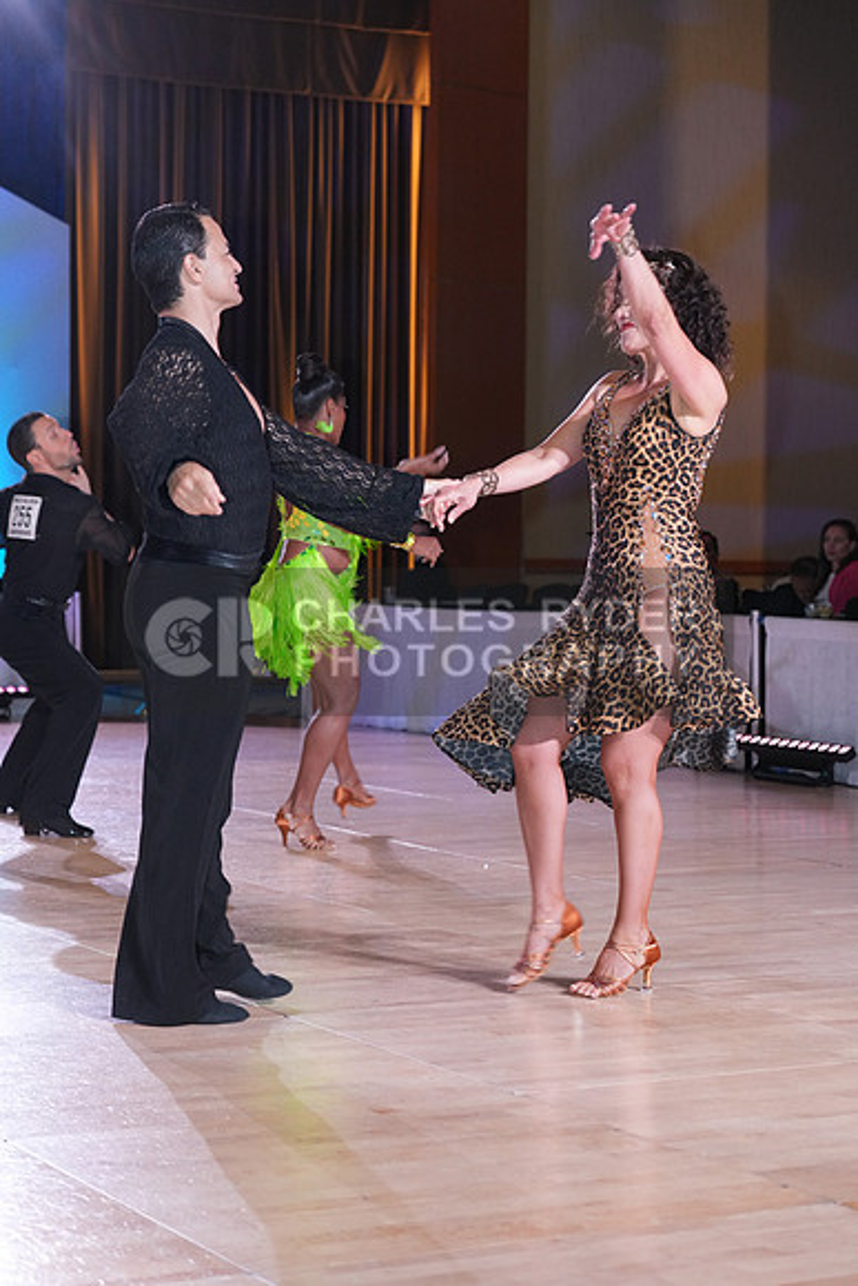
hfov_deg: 18.4
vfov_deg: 27.3
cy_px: 643
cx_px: 429
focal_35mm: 74
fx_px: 2644
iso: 2500
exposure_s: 1/200
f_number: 4.5
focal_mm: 74
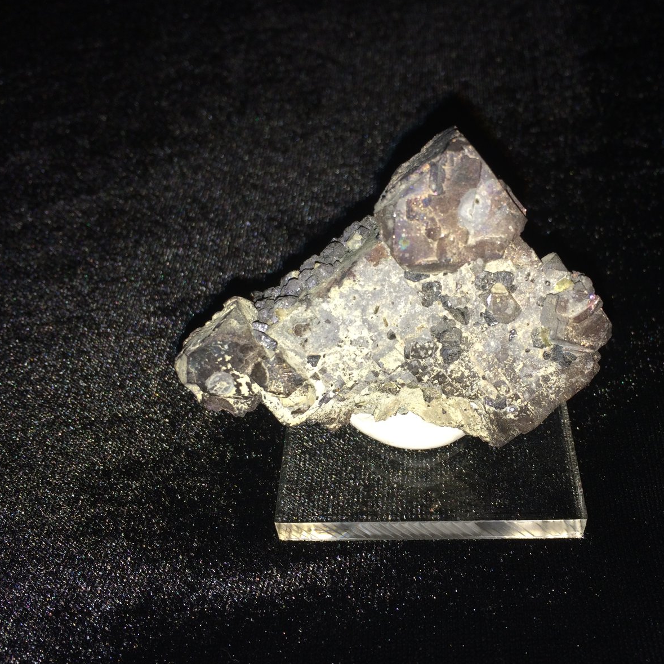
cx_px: 407
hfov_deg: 45.7
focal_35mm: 36
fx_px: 781
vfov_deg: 46.0
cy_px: 333
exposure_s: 1/93
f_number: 2.2
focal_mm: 4.12
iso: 32
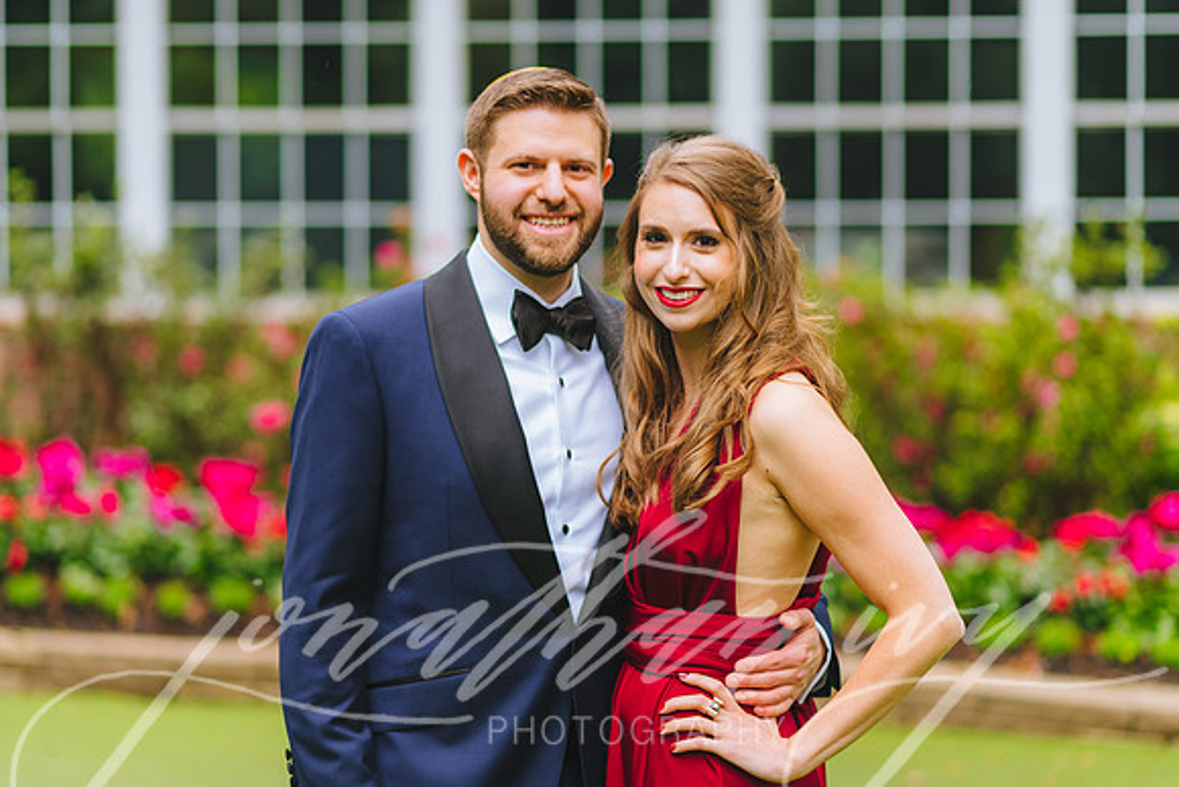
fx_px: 2913
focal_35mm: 89
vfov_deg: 15.4
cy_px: 380
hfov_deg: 22.9
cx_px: 566
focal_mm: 85
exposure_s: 1/400
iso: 400
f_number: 2
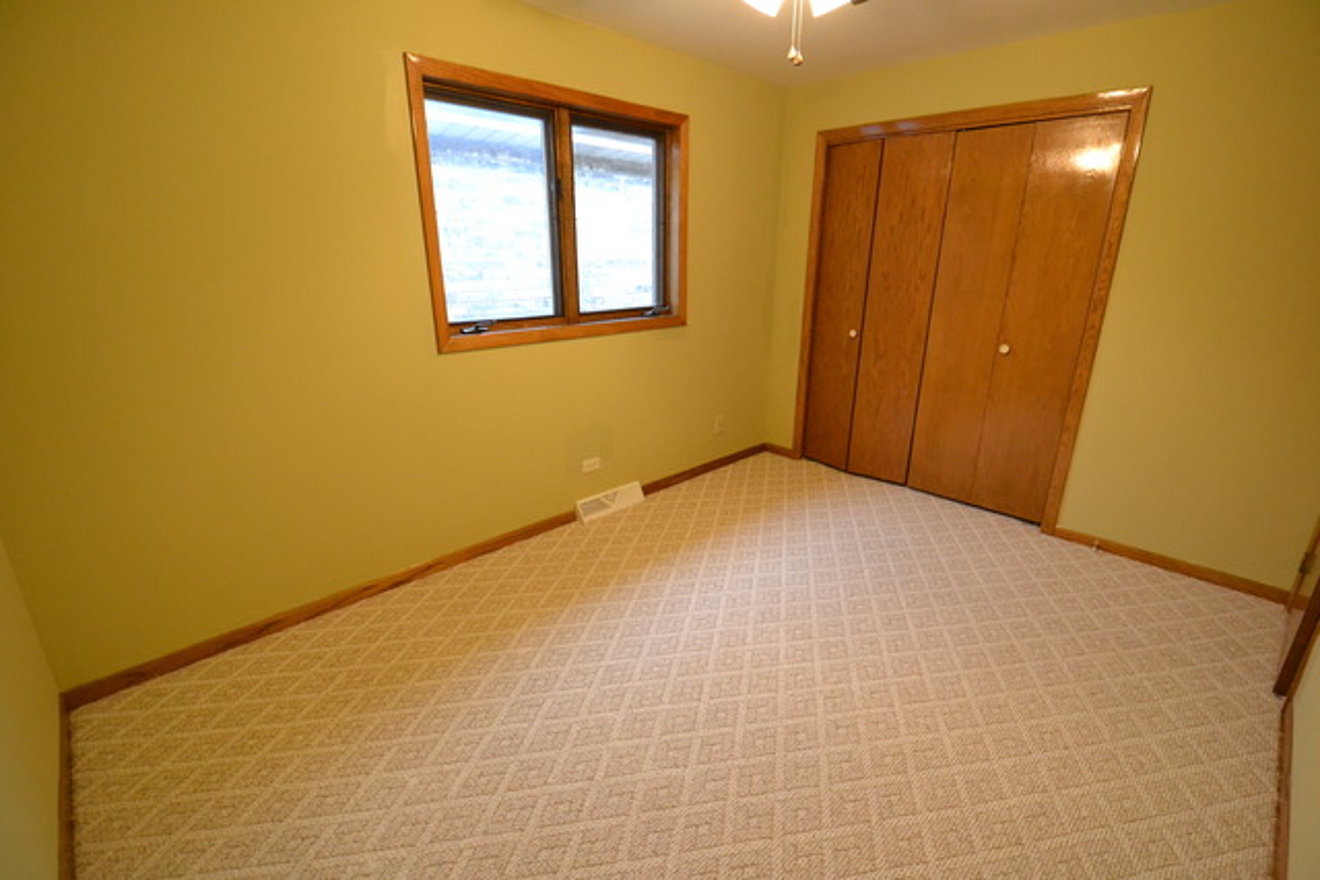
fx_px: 550
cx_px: 660
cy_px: 440
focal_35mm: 15
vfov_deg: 77.4
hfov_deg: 100.4
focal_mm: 10
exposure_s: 1/60
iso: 3200
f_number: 3.5
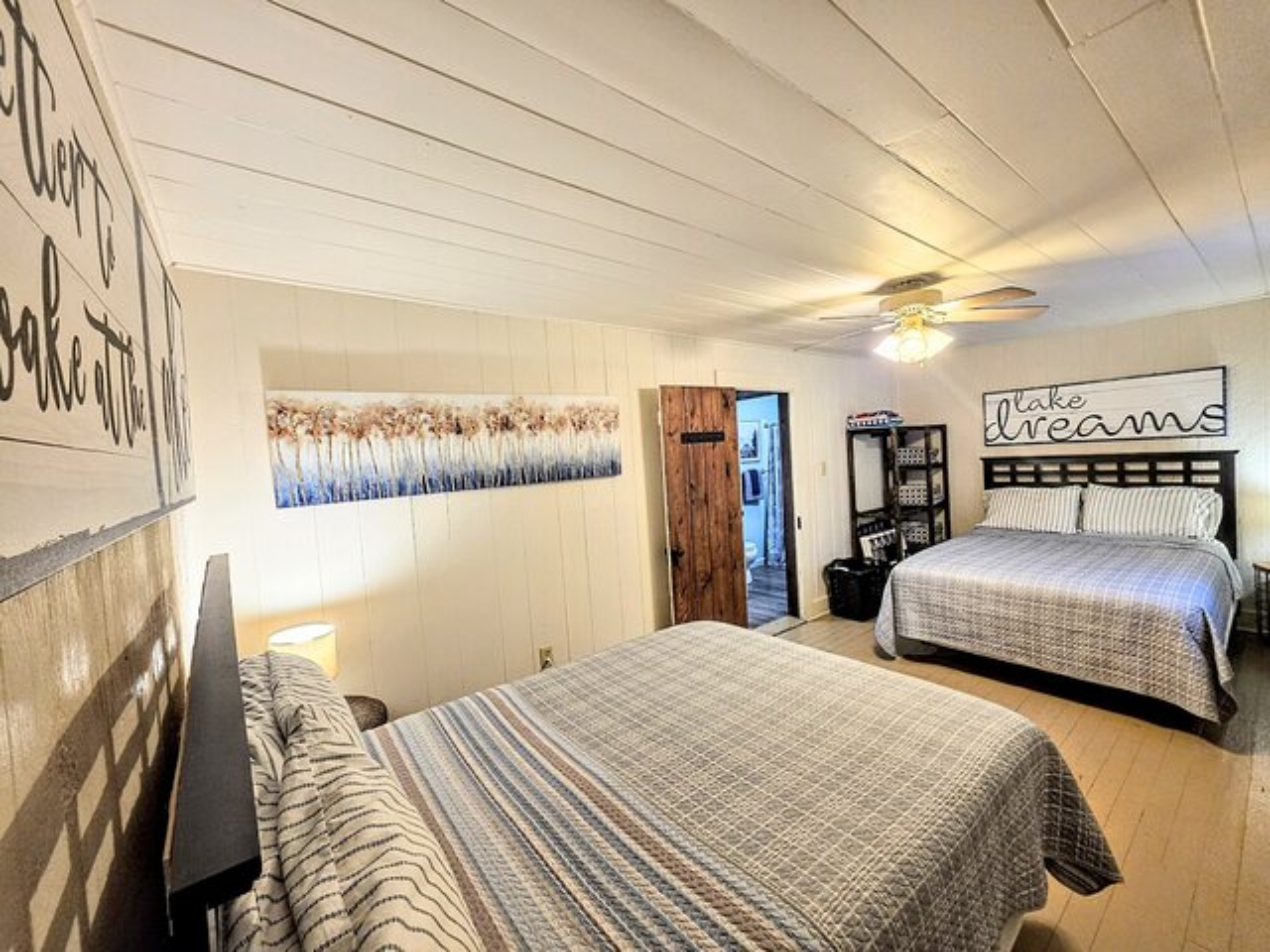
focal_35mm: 13
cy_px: 476
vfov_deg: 89.9
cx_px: 635
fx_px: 477
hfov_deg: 106.2
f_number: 1.9
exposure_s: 1/120
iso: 250
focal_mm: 2.2
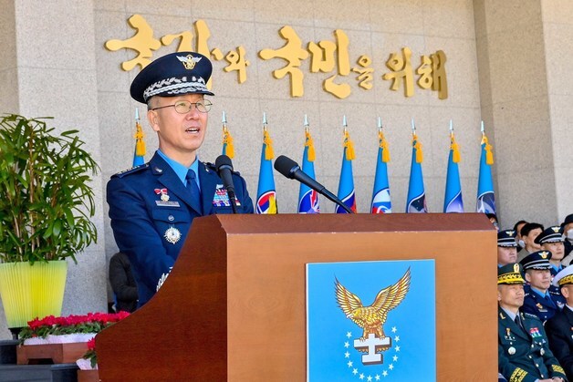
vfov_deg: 19.5
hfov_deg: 28.8
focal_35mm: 70
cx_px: 286
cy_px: 191
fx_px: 1114
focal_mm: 70
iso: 320
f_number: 13
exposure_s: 1/160
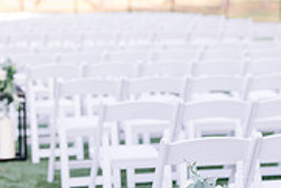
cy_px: 127
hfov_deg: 16.5
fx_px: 969
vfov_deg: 11.1
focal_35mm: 124
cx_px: 180
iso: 400
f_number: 2.2
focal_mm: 50
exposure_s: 1/640
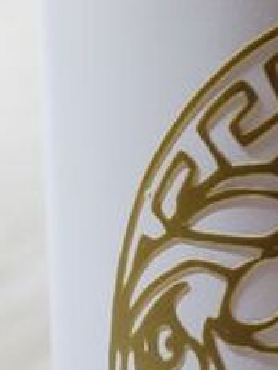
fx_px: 1756
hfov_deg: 8.7
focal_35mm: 164
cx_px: 515
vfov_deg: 12.0
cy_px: 258
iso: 232
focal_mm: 4.75
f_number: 1.8
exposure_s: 1/33.3
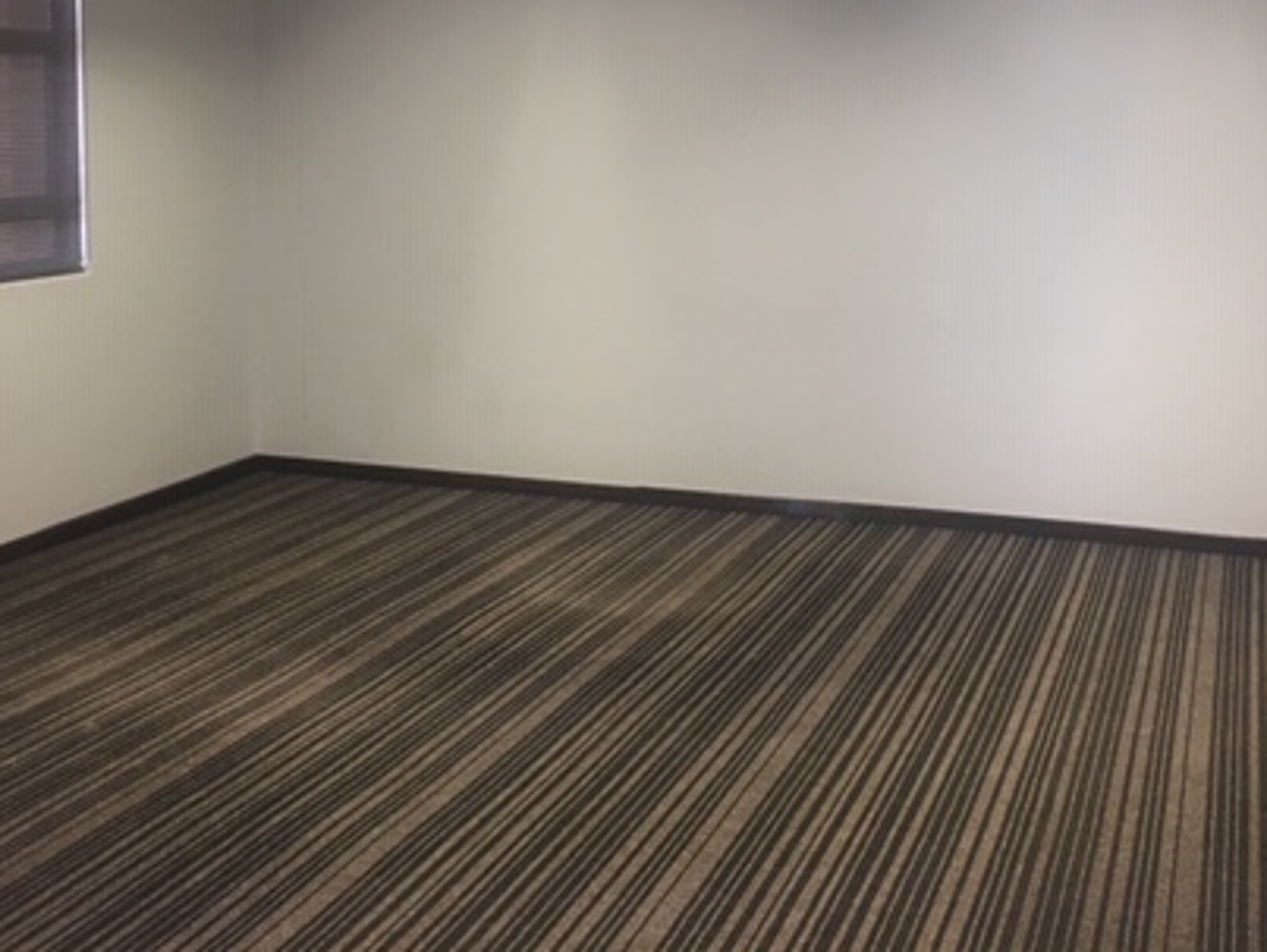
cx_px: 626
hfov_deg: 41.2
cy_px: 201
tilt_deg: -3.3
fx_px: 1685
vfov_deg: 30.8
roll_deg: +0.6
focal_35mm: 46
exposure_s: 1/33
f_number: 2.2
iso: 64
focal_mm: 4.15
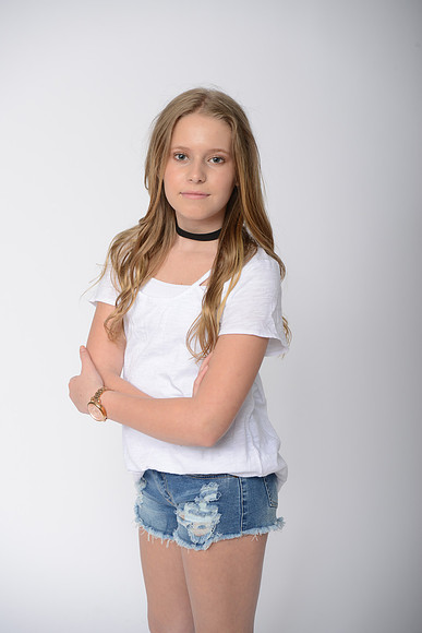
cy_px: 316
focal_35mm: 55
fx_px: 966
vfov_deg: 36.2
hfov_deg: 24.6
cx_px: 211
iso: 125
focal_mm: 55
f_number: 8
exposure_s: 1/250
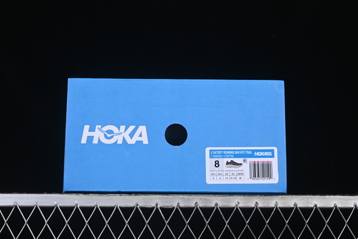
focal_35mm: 75
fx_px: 746
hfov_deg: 27.0
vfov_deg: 18.2
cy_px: 120
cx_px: 179
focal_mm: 50
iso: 160
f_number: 8
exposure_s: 1/80
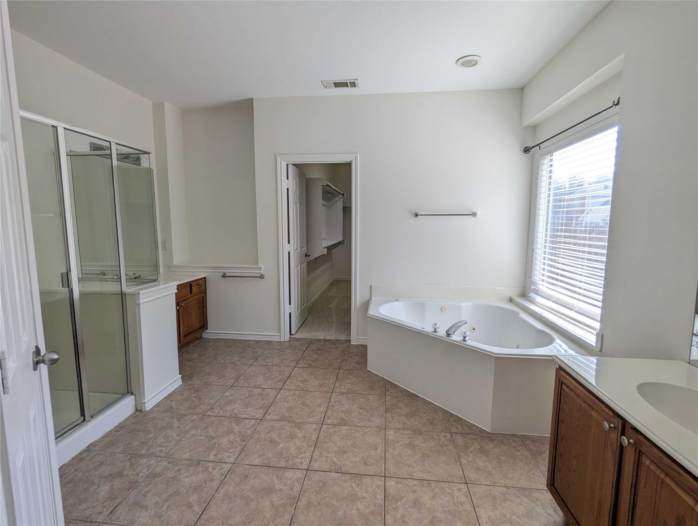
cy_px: 263
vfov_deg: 78.2
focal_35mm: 16
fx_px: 323
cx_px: 349
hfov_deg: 94.4
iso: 50
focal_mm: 2.35
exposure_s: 1/202
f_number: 2.2
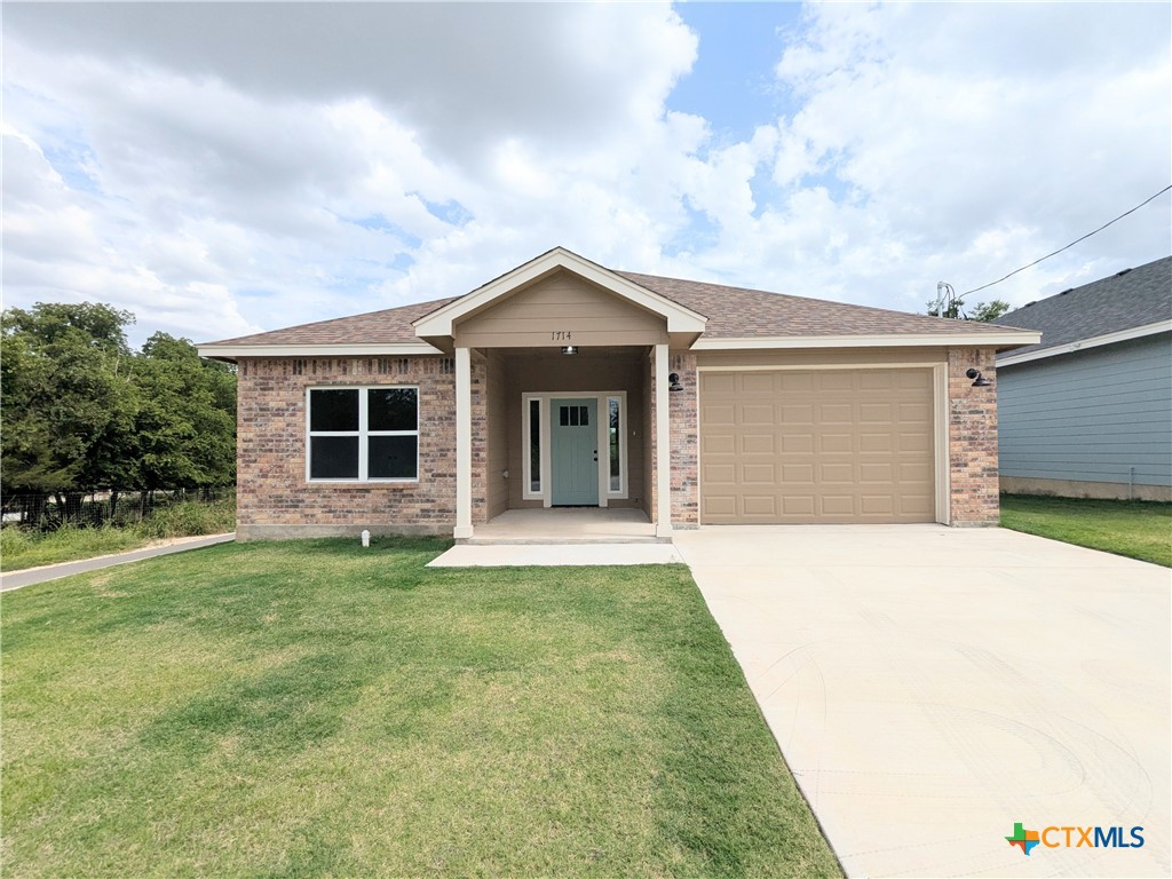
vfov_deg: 78.1
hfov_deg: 94.5
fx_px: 542
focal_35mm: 16
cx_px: 586
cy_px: 440
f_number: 2.2
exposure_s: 1/1938
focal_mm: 2.35
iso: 49
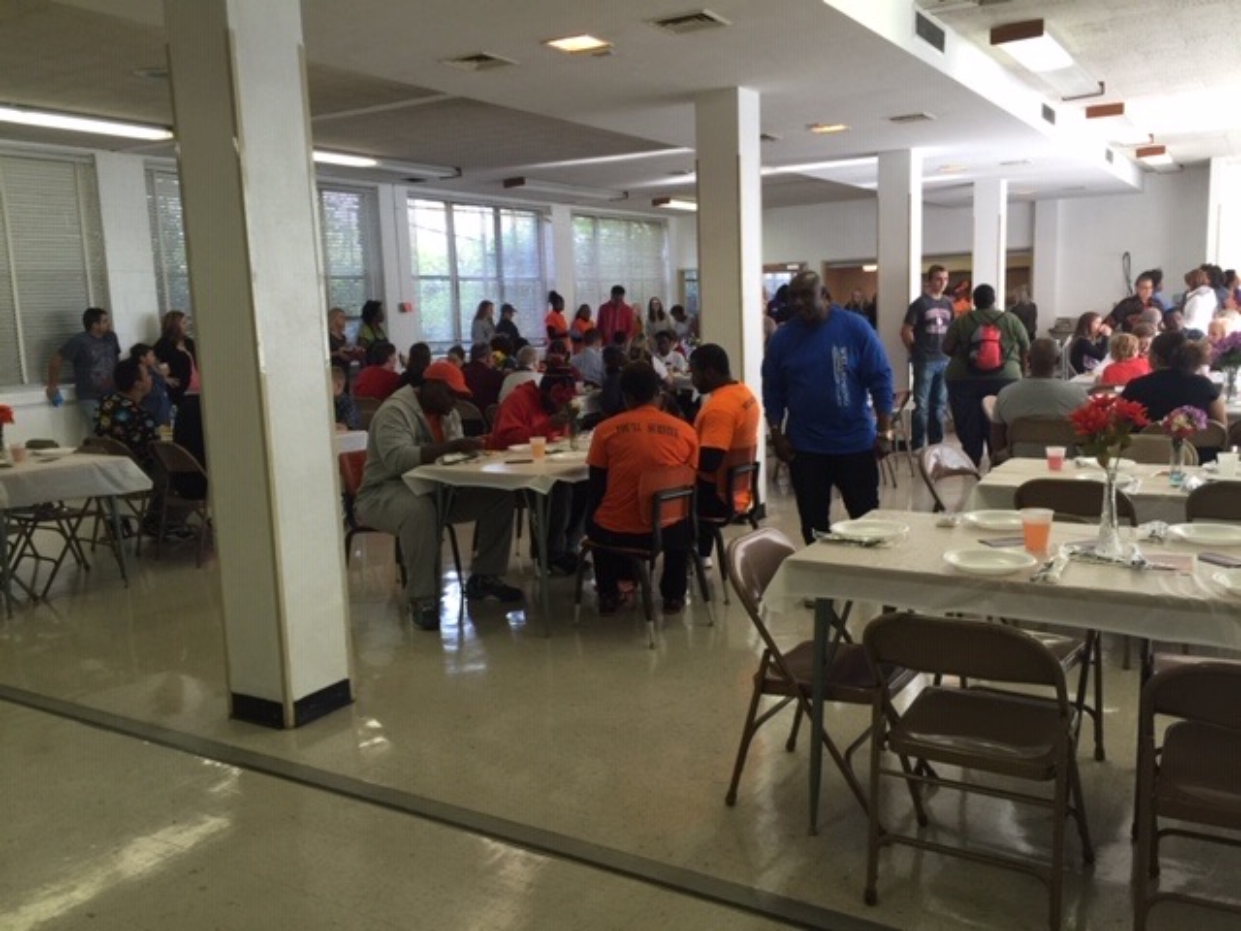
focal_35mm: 29
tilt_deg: -6.6
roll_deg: +0.9
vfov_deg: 48.2
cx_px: 620
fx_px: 1040
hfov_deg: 61.7
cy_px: 466
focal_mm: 4.15
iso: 40
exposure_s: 1/40
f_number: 2.2
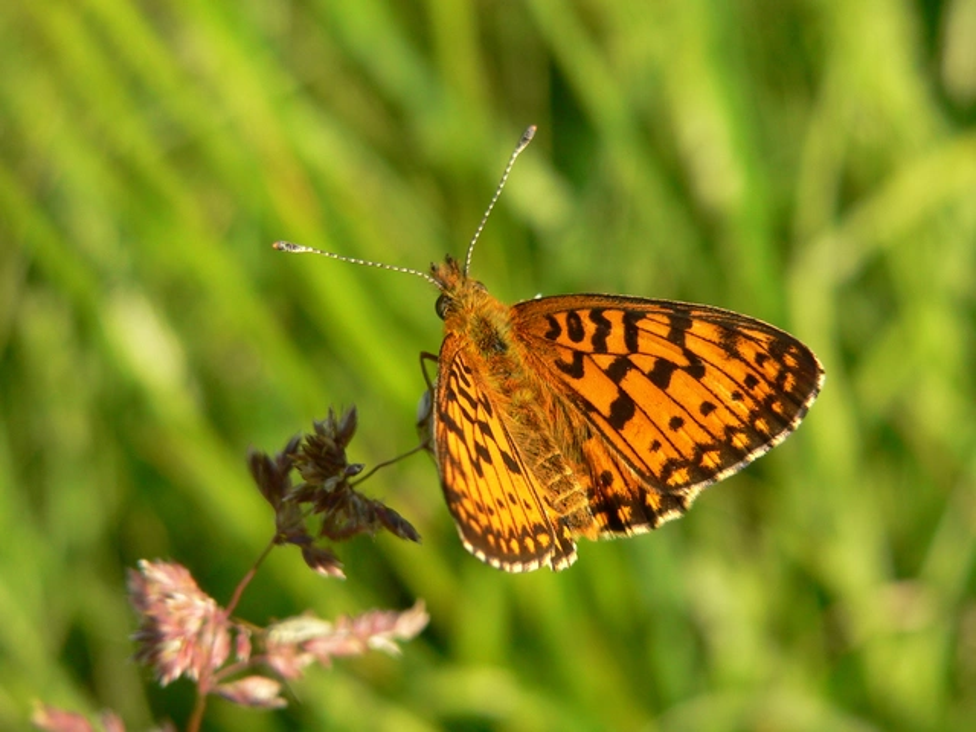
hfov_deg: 19.6
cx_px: 488
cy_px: 366
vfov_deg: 14.8
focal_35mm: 100
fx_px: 2820
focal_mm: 16.6
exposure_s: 1/320
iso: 100
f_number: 4
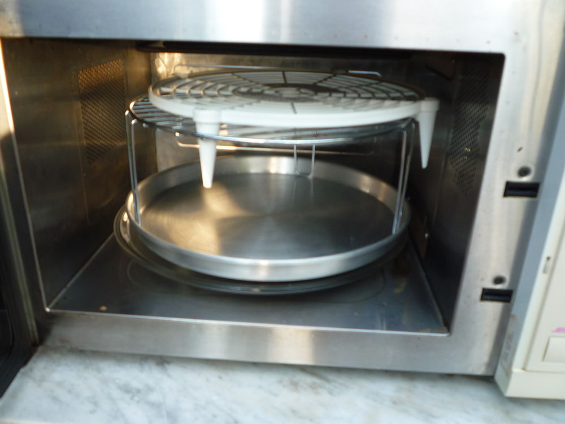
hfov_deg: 60.0
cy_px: 212
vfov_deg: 46.8
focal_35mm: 30
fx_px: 490
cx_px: 282
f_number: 3.3
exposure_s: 1/50
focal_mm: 5.2
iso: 100
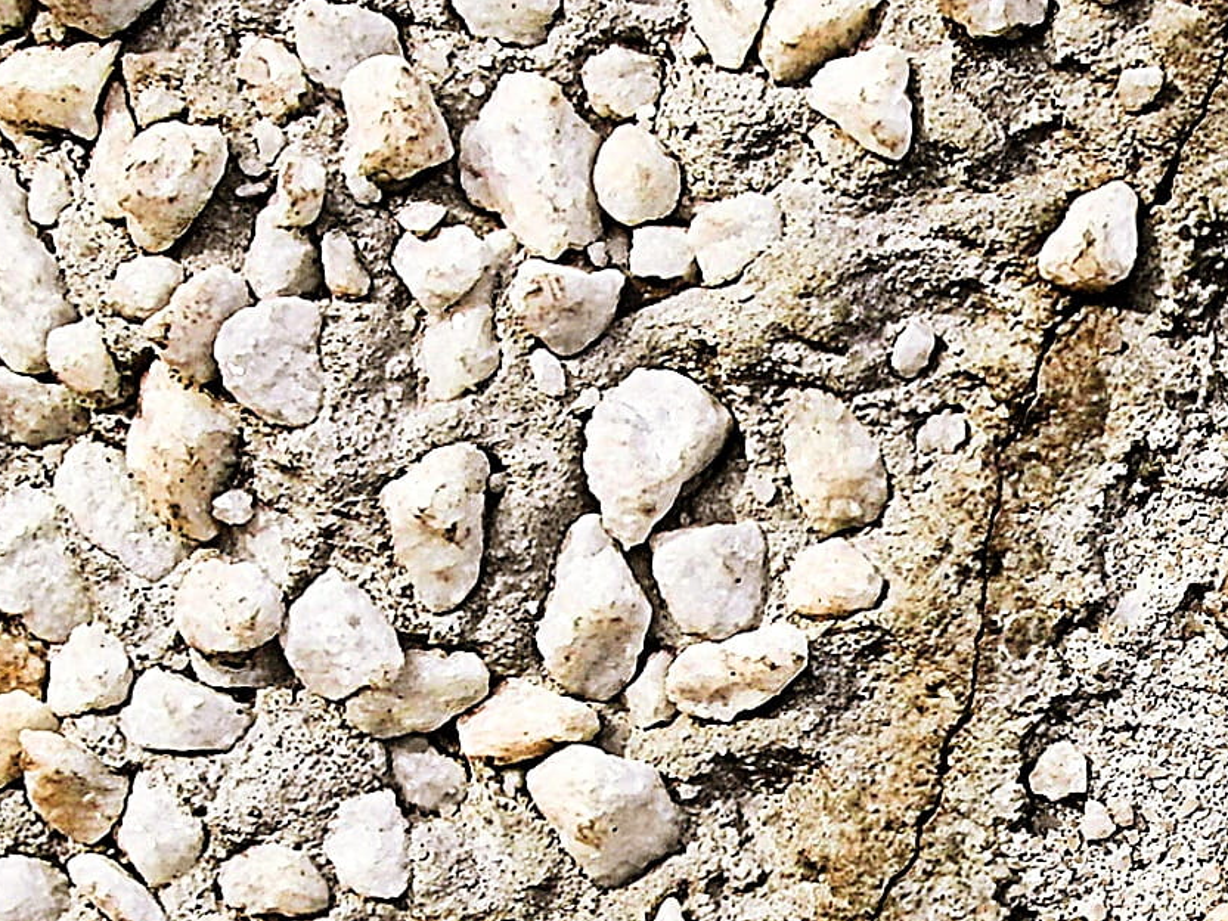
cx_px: 1336
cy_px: 672
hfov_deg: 18.7
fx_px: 3583
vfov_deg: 14.6
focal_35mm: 101
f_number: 3.9
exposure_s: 1/250
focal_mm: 5.2
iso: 80
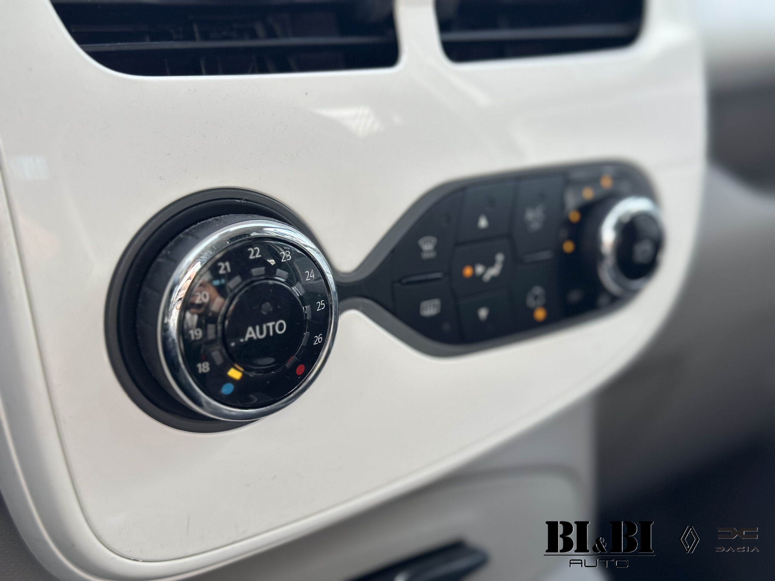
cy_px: 290
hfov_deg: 39.7
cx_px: 388
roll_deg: -0.2
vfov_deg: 30.3
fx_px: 1075
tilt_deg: -15.3
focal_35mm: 48
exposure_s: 1/555
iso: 80
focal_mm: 6.86
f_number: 1.78
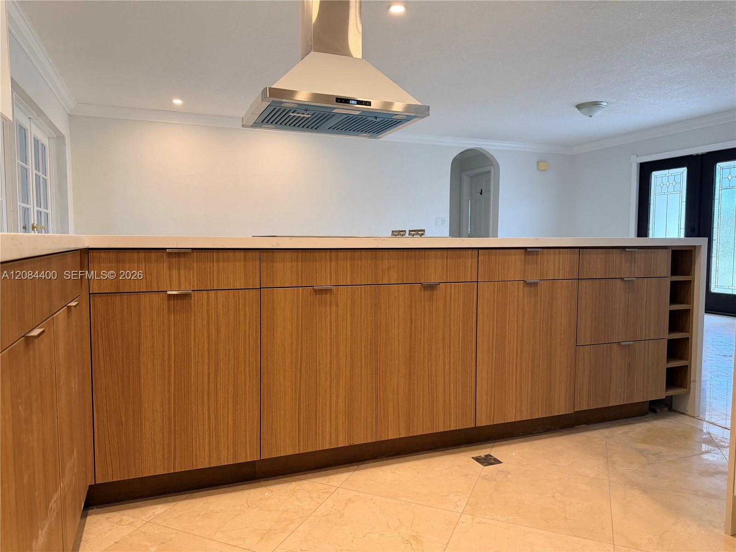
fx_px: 510
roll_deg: +0.1
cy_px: 276
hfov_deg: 71.6
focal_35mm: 24
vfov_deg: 56.8
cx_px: 368
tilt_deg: -4.2
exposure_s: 1/134
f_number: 1.78
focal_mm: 6.76
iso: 200
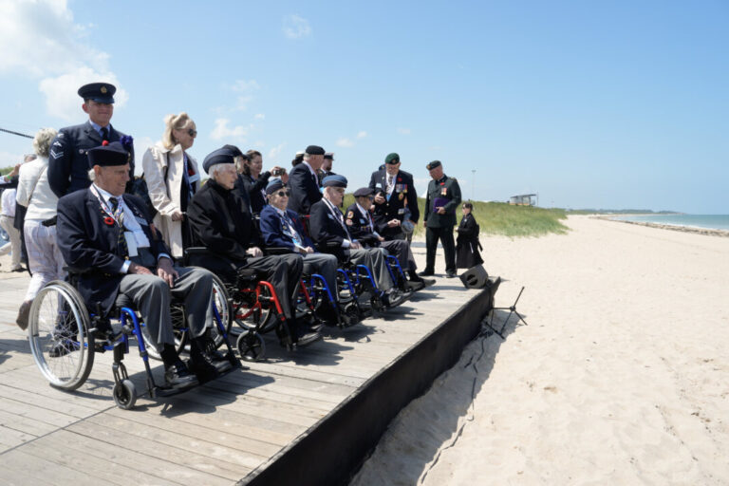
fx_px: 486
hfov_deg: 73.7
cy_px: 243
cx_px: 364
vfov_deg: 53.1
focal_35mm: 24
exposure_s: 1/400
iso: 200
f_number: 8
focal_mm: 24
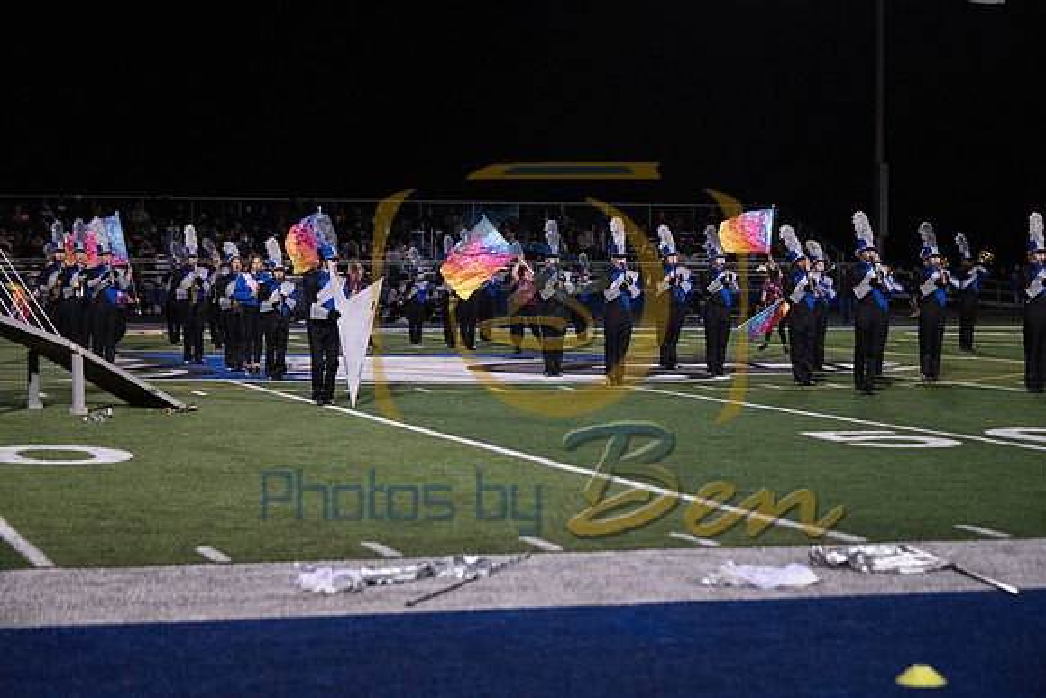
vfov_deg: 16.7
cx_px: 523
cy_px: 349
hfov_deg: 24.8
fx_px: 2383
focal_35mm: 82
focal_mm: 82
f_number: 2.8
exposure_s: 1/1250
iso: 5000
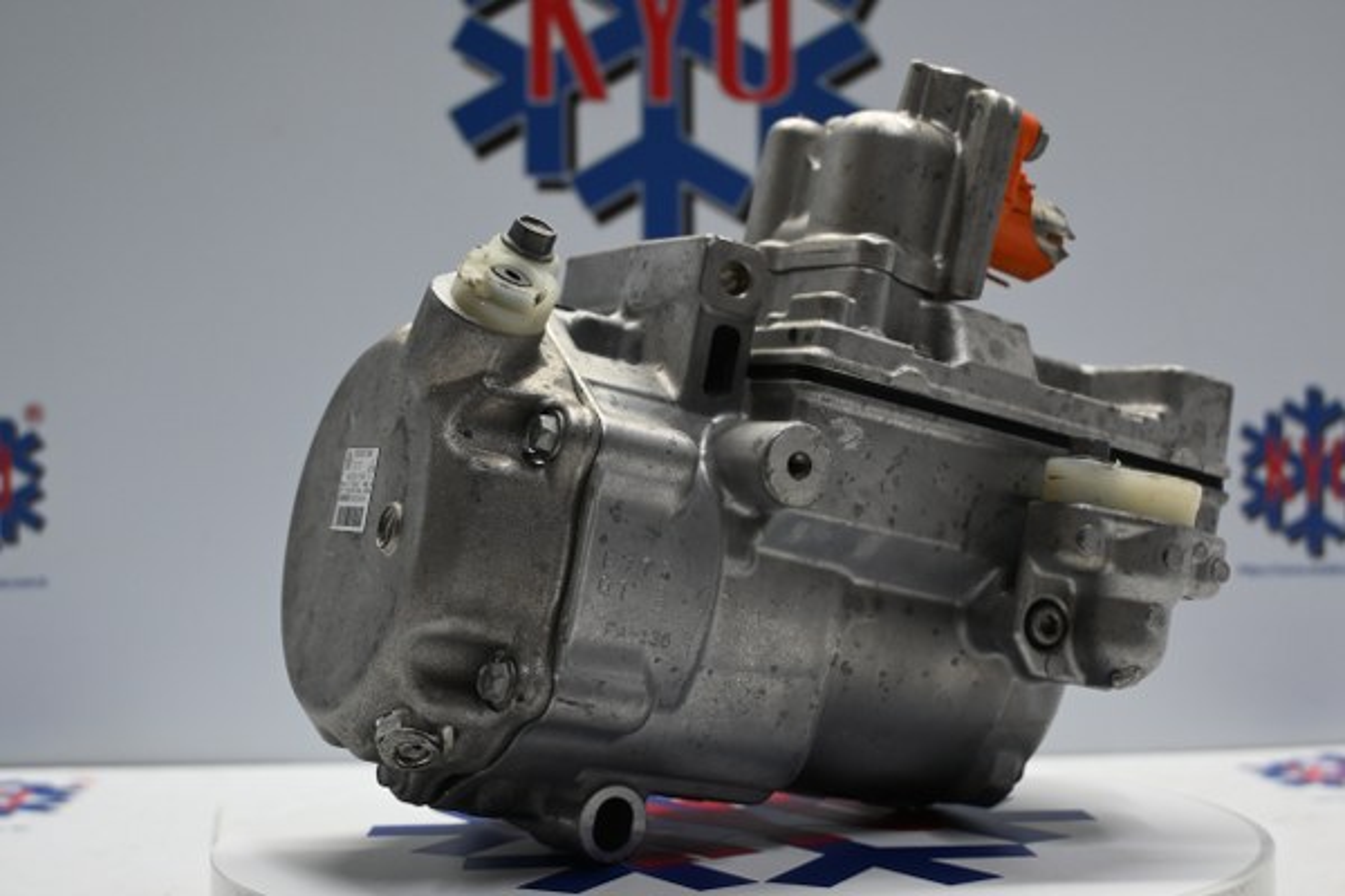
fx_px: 1765
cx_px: 672
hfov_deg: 41.7
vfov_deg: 28.5
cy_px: 448
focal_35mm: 47
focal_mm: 31.5
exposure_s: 1/50
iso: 500
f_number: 5
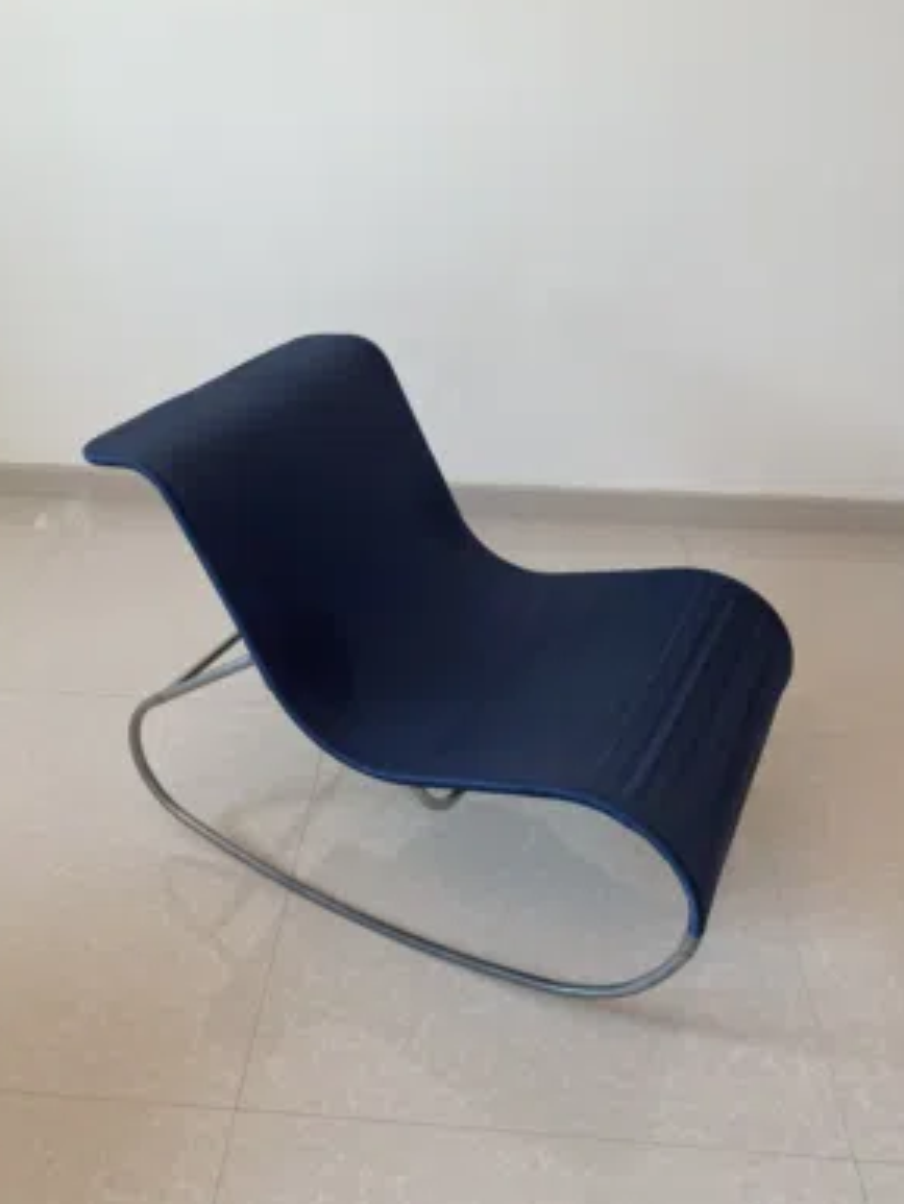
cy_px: 588
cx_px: 441
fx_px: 940
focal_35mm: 27
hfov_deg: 51.4
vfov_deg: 65.3
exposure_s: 1/60
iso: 64
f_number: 1.8
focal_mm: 4.25
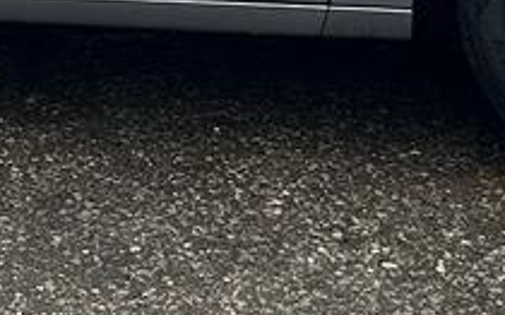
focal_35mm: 155
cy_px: -382
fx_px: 2132
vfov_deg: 7.9
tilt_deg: -9.1
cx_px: -147
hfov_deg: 13.1
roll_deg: +2.8
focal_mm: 6.86
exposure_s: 1/927
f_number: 1.78
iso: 80
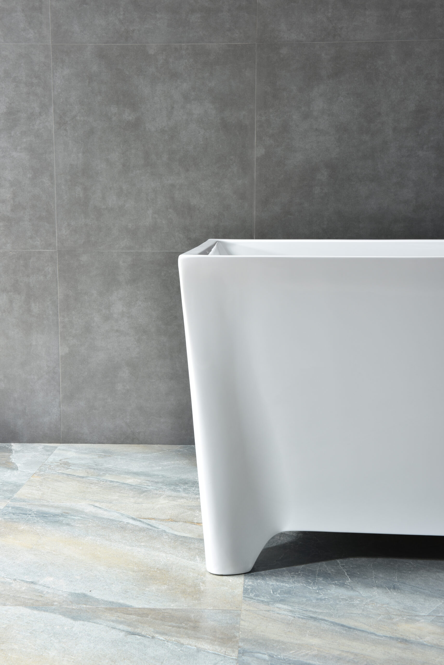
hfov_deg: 26.0
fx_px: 961
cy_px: 332
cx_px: 222
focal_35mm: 52
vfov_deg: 38.2
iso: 200
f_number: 13
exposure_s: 1/80
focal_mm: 52
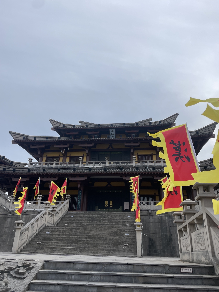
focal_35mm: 26
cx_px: 110
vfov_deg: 67.3
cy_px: 146
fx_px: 219
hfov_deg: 53.1
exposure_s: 1/1233
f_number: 1.6
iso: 50
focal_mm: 4.2
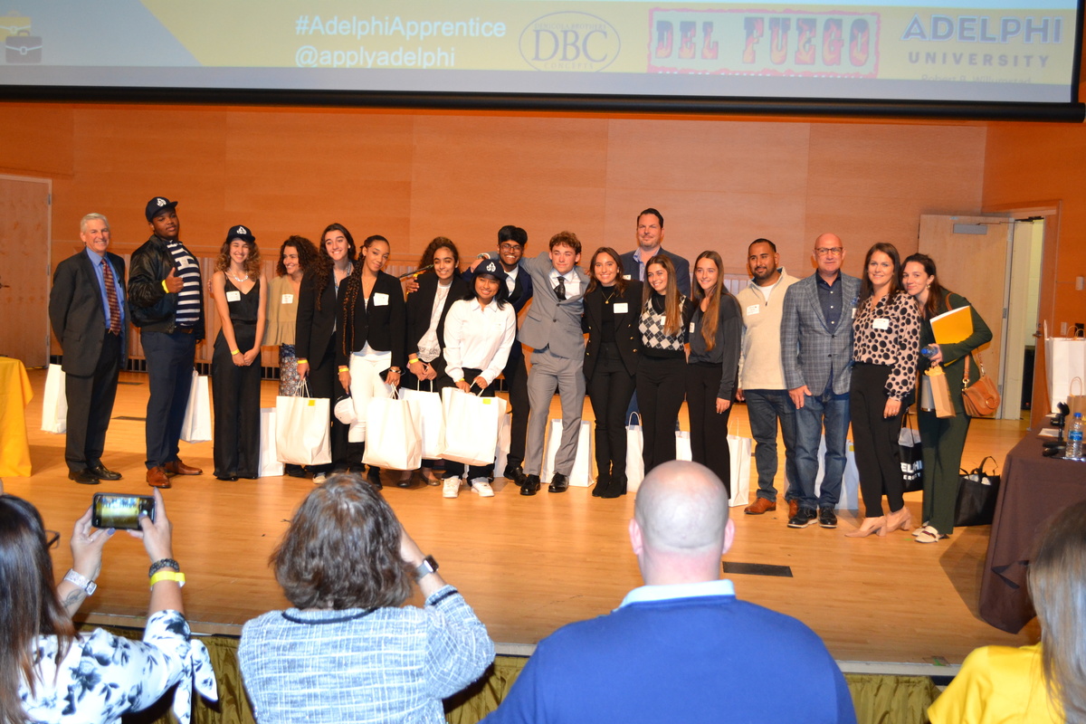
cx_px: 543
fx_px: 1267
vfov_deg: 31.9
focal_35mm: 42
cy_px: 362
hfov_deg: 46.4
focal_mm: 28
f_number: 4.5
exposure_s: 1/60
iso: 1600
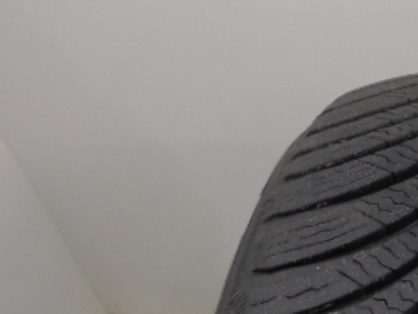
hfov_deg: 27.2
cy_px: 89
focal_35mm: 64
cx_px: 481
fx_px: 773
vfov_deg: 22.8
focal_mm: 4.6
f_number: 3.5
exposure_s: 1/30
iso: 100
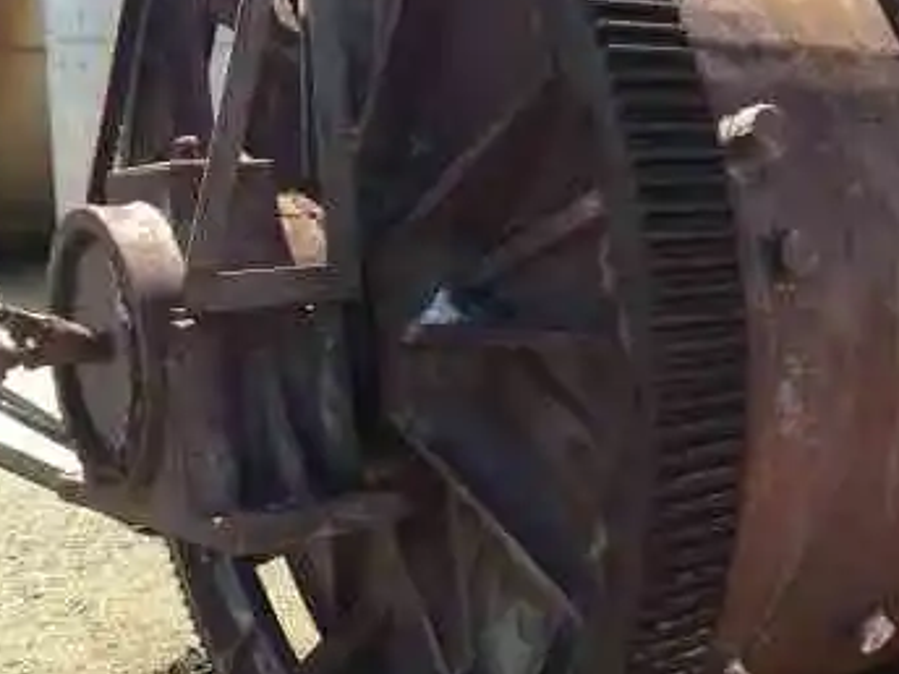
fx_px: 1402
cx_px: 755
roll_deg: -0.7
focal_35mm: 54
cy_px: 324
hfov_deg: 34.2
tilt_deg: -10.6
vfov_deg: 27.0
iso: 32
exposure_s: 1/380
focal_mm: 4.15
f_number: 2.2
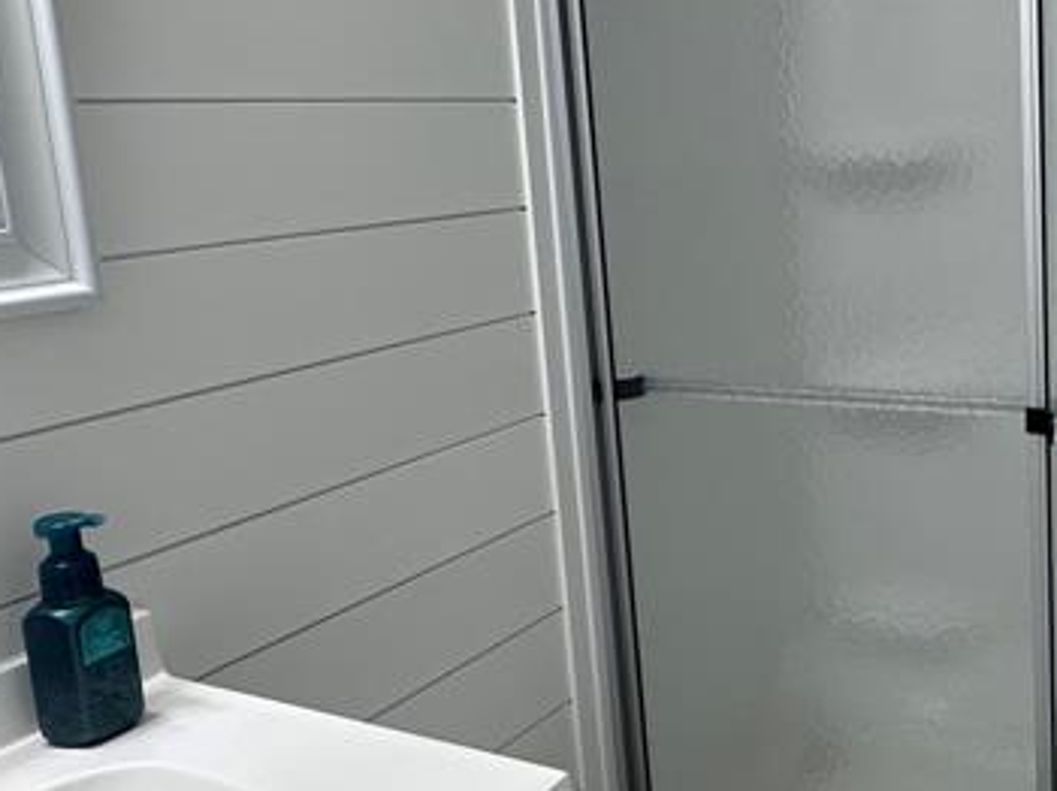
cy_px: 359
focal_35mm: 41
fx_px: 1251
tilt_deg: -9.1
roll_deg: +3.7
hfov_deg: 44.7
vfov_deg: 35.1
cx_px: 755
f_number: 2.2
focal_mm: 2.22
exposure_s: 1/120
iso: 200
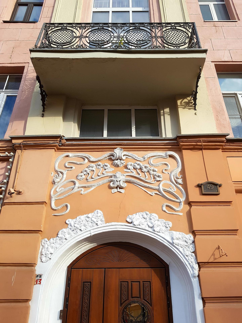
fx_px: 242
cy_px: 162
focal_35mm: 26
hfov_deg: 53.1
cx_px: 121
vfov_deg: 67.3
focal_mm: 4.2
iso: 40
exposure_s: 1/1014
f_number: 1.7
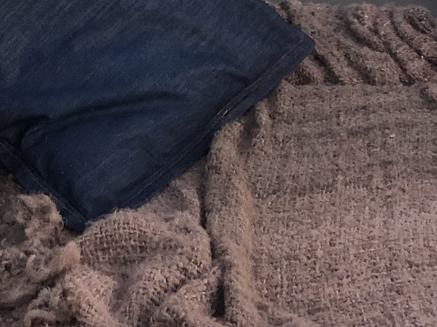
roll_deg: +0.1
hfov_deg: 19.3
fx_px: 1288
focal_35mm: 102
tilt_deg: -9.0
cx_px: 210
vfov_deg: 13.3
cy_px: -232
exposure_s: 1/13
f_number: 1.8
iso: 100
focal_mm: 3.99
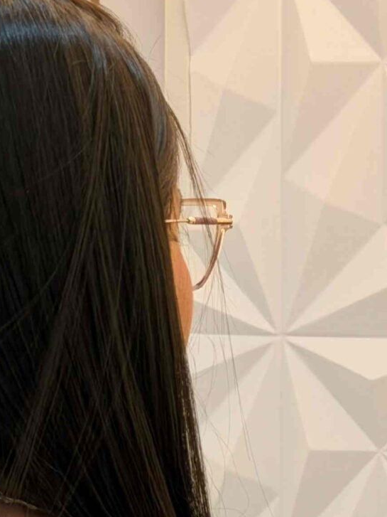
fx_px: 2520
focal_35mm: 169
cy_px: 449
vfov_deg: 11.6
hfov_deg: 8.7
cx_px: 467
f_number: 1.78
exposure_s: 1/60
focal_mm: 6.76
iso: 50
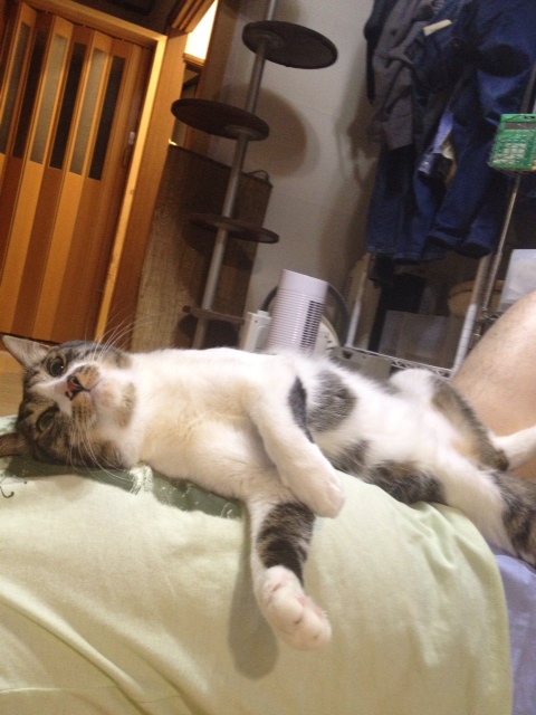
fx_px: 723
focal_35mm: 35
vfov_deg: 52.6
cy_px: 358
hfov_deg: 40.7
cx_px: 268
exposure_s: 1/20
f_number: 2.4
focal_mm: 4.28
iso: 320
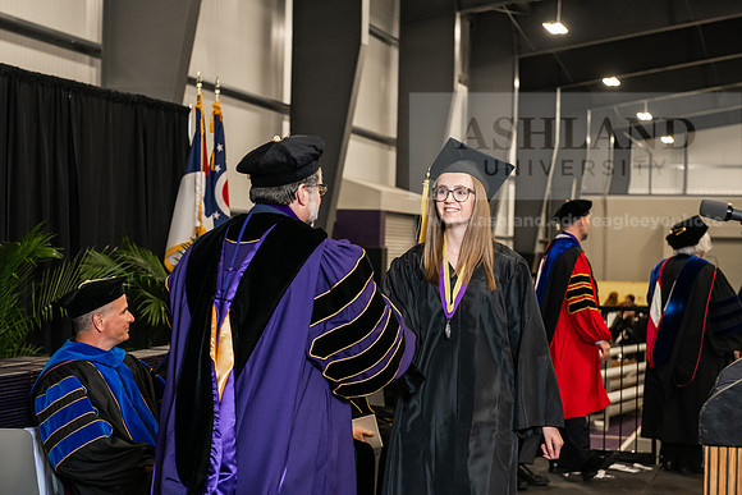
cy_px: 248
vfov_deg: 19.5
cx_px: 371
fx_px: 1443
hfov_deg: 28.8
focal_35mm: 70
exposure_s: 1/200
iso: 2500
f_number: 5
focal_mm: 70
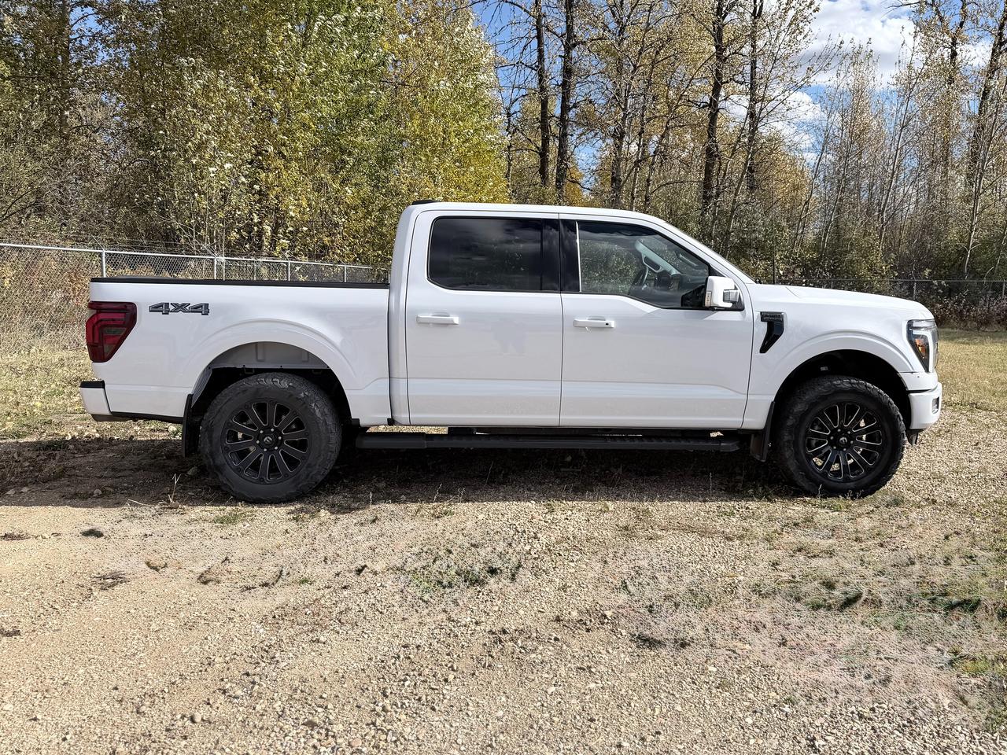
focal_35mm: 24
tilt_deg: -6.7
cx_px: 504
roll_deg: -0.5
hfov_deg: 71.6
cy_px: 378
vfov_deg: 56.8
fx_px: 698
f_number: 1.78
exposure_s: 1/4167
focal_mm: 6.76
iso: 80
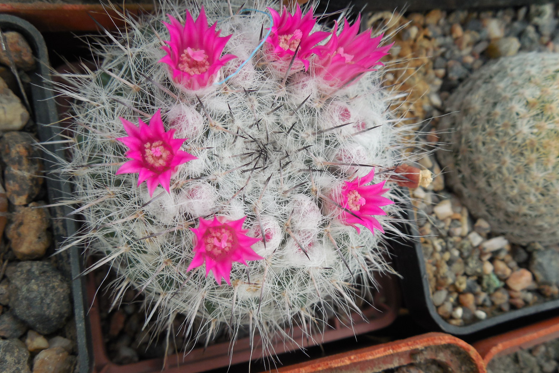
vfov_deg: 40.0
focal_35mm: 33
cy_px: 198
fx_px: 512
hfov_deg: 57.2
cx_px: 276
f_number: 3.6
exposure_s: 1/125
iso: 125
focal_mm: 5.6
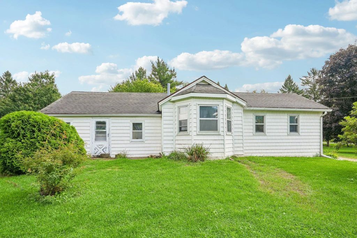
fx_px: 164
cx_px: 178
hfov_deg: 95.0
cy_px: 119
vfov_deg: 72.1
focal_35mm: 16
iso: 100
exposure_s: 1/400
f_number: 6.3
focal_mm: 16.5
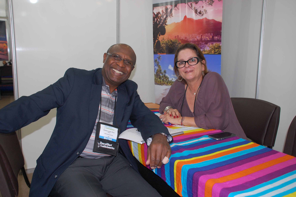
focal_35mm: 33
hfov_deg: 57.3
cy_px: 98
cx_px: 148
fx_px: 271
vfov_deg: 39.9
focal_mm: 22
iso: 400
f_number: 3.8
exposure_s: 1/60
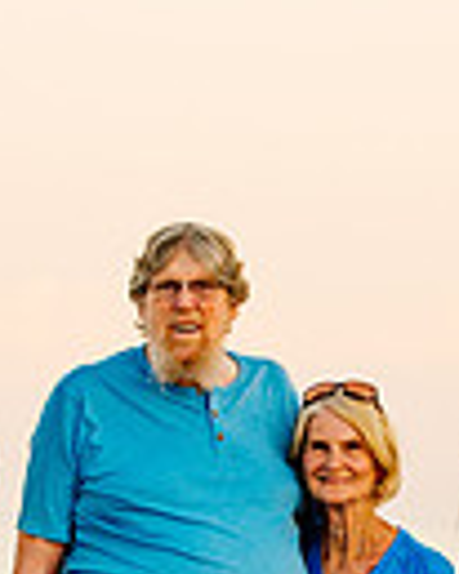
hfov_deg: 3.9
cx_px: 504
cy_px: 478
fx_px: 6800
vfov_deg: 4.8
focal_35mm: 400
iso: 200
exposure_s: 1/320
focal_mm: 95
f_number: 3.2
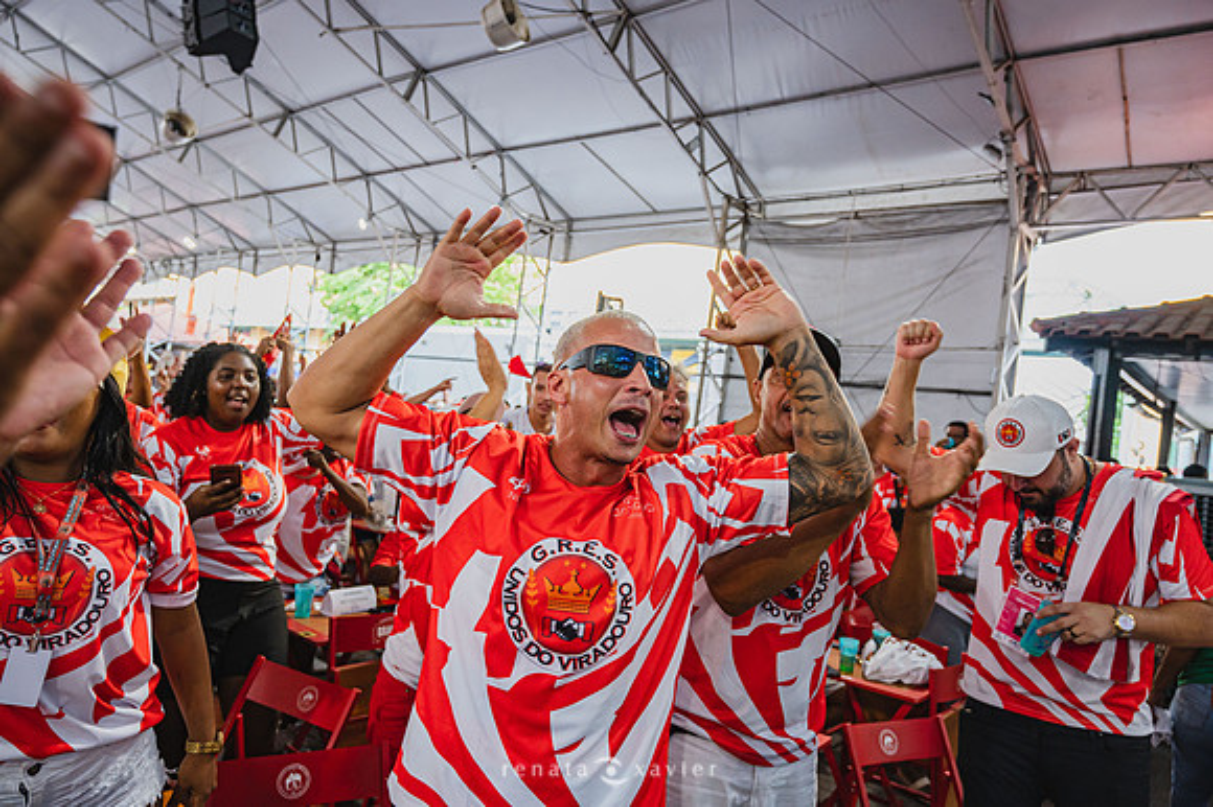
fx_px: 926
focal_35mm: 28
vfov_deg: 47.1
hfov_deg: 66.4
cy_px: 404
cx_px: 606
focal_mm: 27.5
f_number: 4
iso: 1000
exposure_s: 1/320
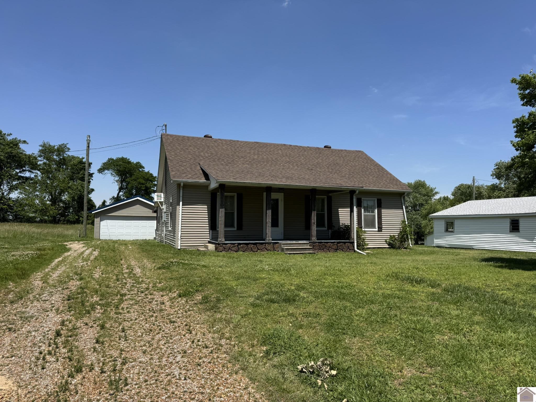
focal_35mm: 24
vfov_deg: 56.8
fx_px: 372
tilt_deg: +2.8
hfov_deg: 71.6
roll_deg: -0.4
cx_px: 268
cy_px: 201
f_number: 1.78
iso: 80
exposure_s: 1/4310
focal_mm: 6.76
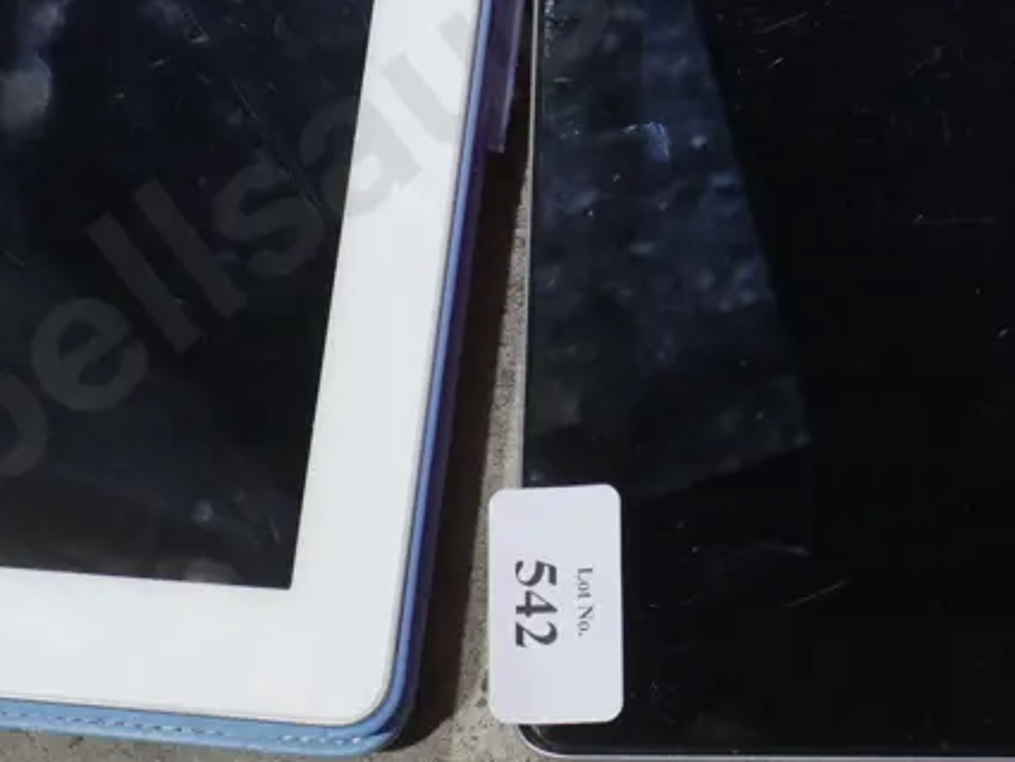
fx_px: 3960
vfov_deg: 10.9
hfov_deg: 14.6
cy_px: 67
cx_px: 468
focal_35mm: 135
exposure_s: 1/60
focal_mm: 28
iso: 1250
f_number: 9
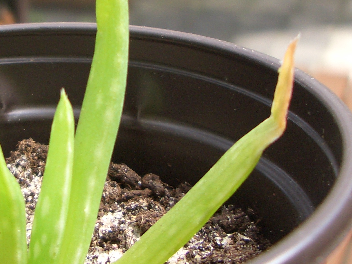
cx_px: 52
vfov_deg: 18.0
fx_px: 834
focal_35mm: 82
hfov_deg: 23.4
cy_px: 118
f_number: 2.6
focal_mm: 5.8
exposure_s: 1/320
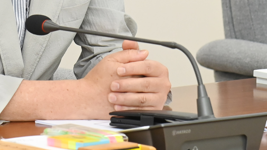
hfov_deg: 5.9
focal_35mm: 366
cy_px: -56
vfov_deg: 3.3
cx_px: 76
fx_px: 2591
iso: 2500
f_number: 6.3
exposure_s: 1/250
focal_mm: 120
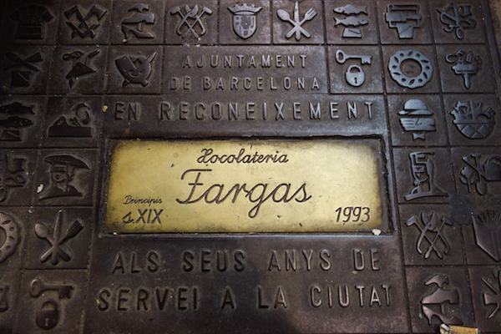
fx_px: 390
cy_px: 167
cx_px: 250
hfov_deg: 65.5
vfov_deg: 46.4
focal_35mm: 28
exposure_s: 1/30
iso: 400
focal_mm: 10.4
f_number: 2
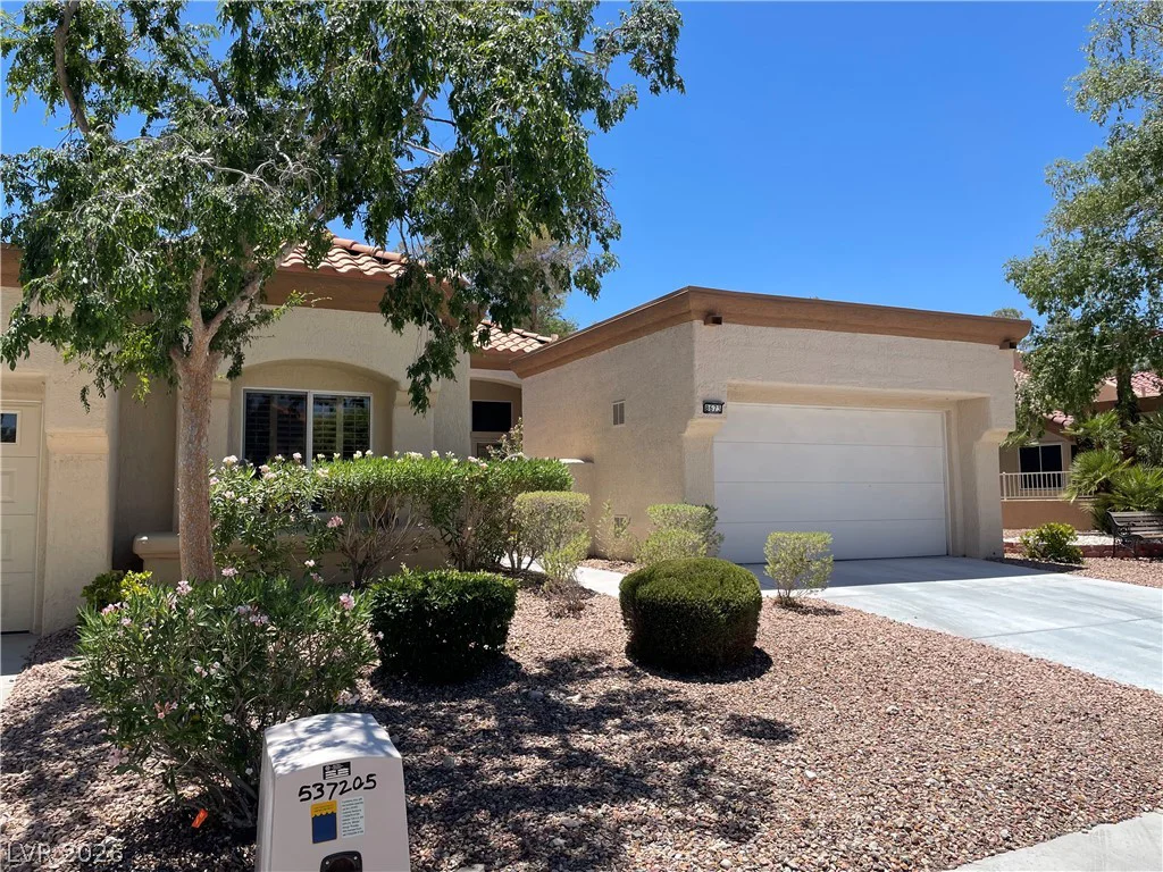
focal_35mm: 26
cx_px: 582
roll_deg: +0.7
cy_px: 436
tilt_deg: +4.9
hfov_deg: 67.3
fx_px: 874
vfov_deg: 53.1
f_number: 1.6
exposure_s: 1/2506
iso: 32
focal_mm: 4.2
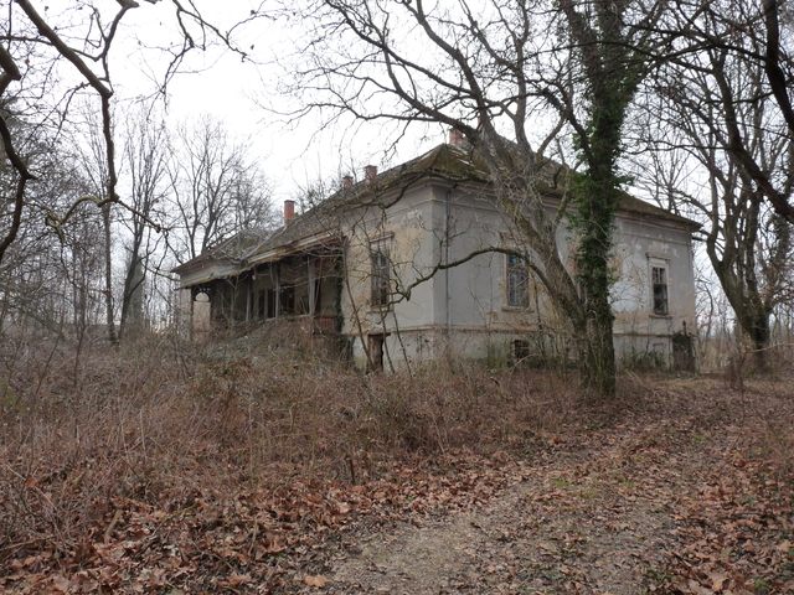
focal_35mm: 27
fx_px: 619
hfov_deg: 65.3
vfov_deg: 51.4
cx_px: 397
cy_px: 298
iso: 160
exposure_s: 1/160
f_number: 4
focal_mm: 4.8
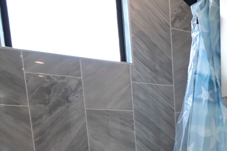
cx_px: 265
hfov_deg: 34.5
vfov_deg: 24.9
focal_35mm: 47
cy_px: 196
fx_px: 296
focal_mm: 10
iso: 400
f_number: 4.5
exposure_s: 1/80
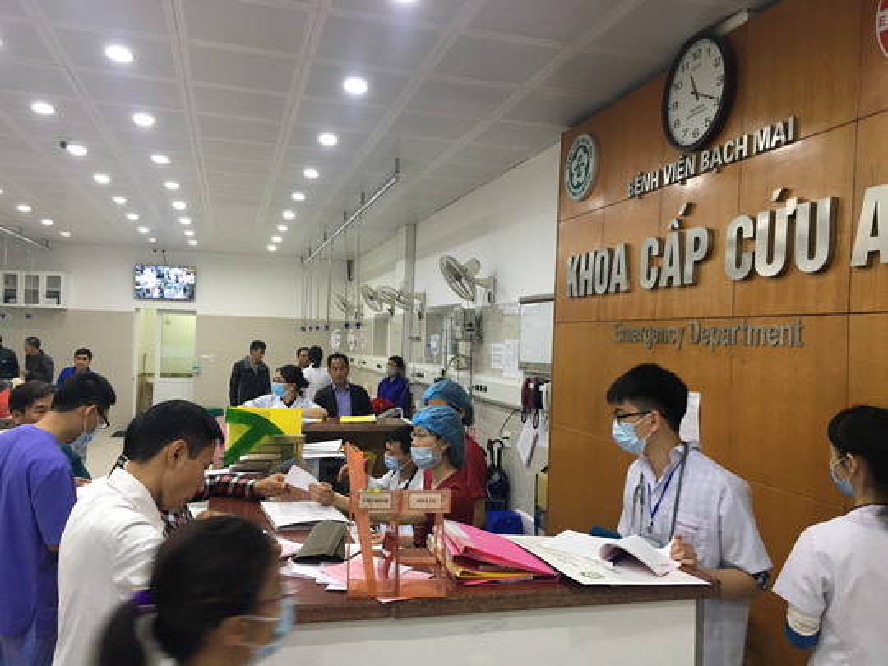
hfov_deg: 61.7
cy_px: 333
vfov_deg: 48.2
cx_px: 444
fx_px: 744
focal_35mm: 29
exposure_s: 1/33
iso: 160
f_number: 2.2
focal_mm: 4.15
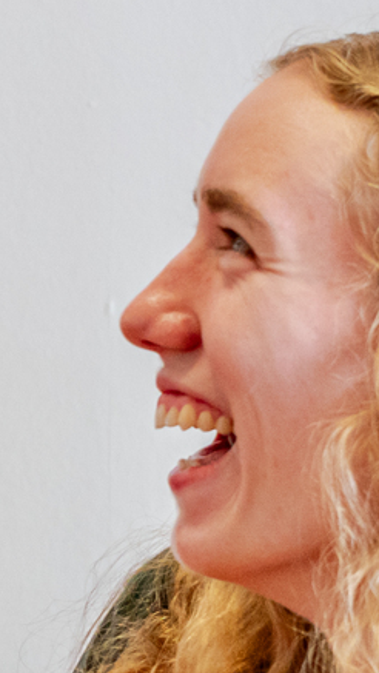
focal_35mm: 288
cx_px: -864
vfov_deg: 7.5
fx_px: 5142
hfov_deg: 4.1
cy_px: 409
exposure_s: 1/100
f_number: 4
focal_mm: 50
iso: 800
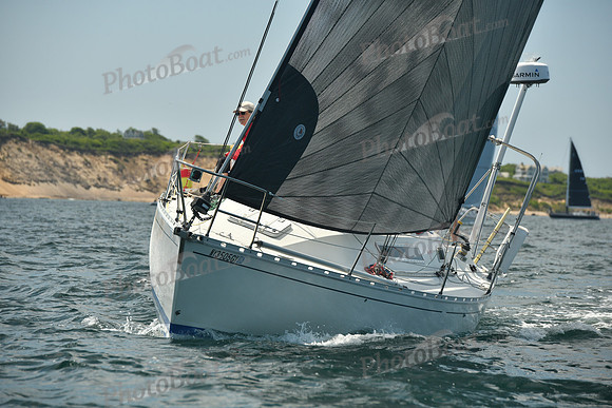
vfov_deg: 7.0
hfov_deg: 10.5
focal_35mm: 195
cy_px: 204
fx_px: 3316
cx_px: 306
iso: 320
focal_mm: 195
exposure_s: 1/640
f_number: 7.1
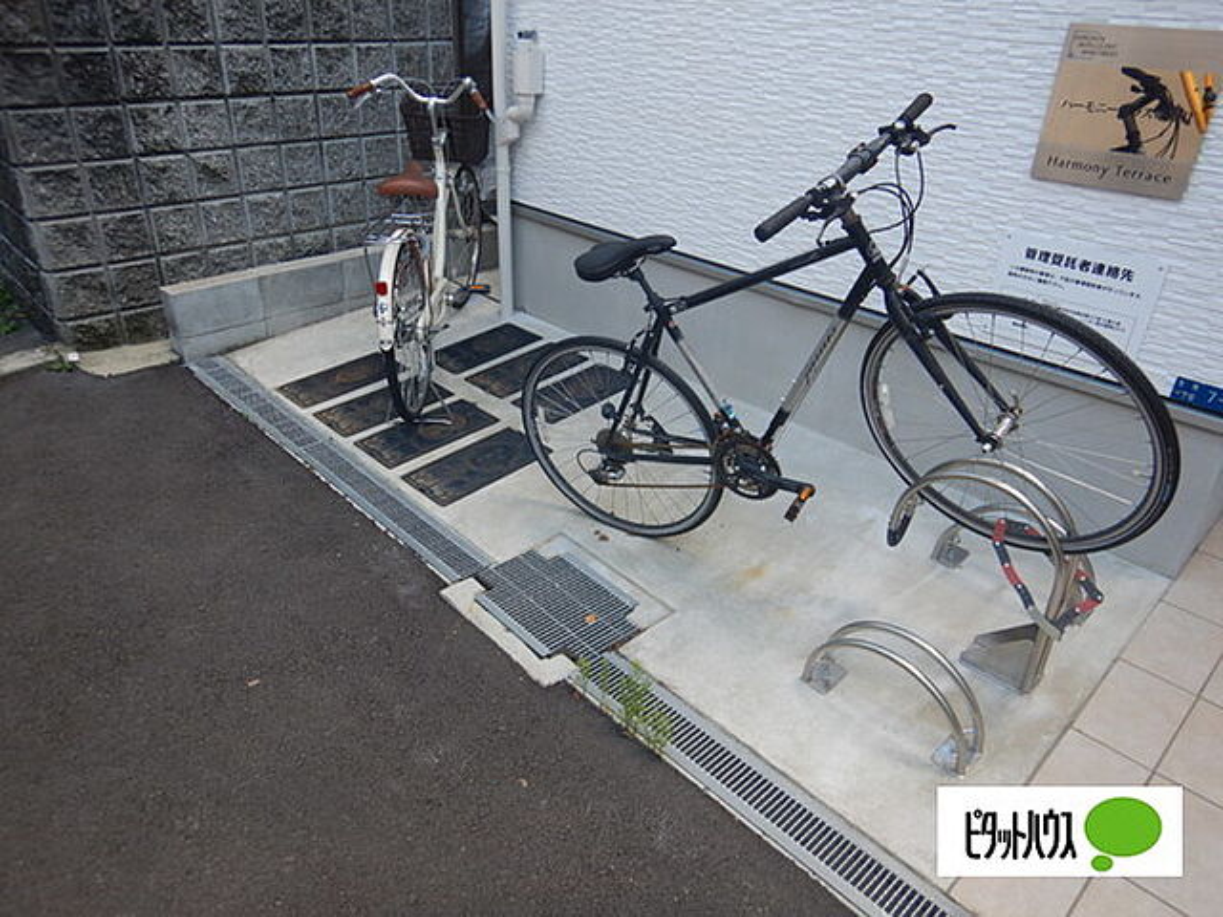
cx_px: 612
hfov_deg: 71.6
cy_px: 458
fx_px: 848
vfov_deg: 56.8
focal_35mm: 24
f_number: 2.8
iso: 125
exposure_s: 1/200
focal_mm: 4.3
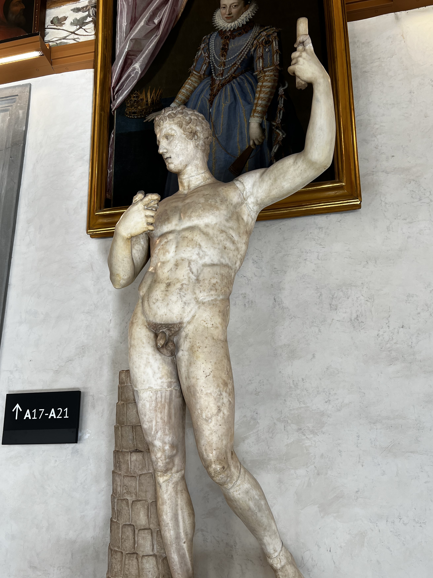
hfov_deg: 46.8
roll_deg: -0.3
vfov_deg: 59.7
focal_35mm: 30
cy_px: 328
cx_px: 210
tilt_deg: +16.4
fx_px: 500
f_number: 1.5
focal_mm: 5.7
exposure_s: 1/82
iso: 40
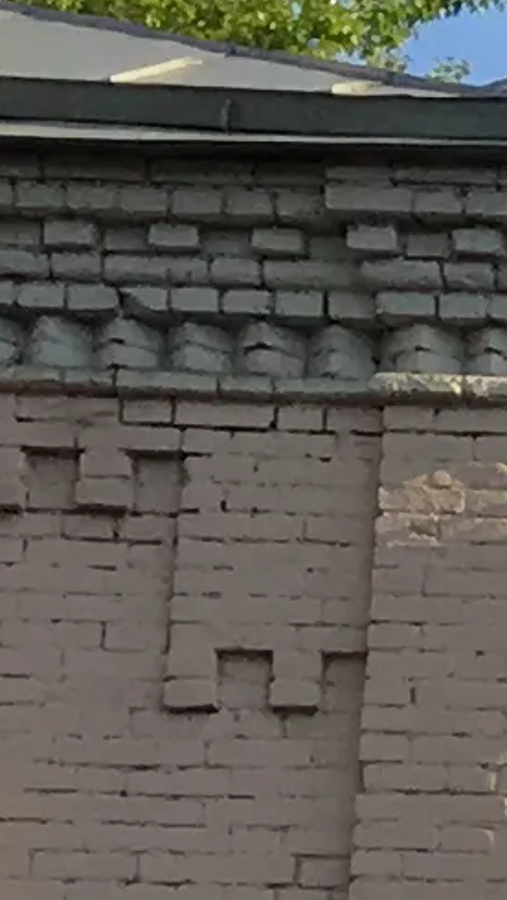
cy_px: 1539
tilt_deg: +7.6
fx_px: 6208
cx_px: 3200
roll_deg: +0.7
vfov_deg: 8.0
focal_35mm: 260
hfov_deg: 3.8
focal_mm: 4.15
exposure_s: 1/657
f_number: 2.2
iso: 25
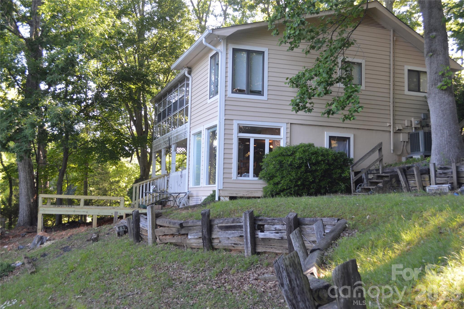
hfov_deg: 46.4
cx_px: 232
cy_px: 154
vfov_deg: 31.8
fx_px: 541
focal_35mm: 42
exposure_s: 1/100
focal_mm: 28
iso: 400
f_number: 5
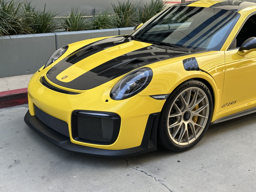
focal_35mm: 48
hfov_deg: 39.7
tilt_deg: -18.1
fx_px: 355
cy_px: 96
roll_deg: -1.2
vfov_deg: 30.3
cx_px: 128
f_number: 1.78
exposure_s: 1/239
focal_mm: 6.86
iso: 50
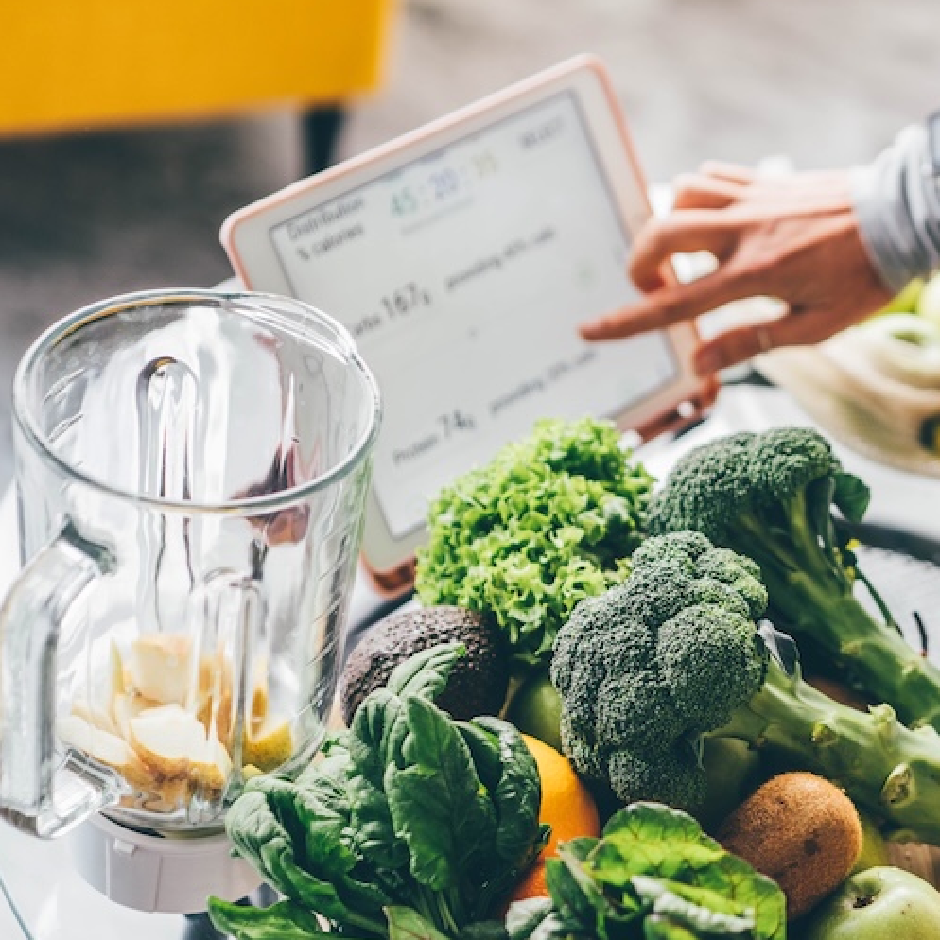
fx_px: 2888
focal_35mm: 94
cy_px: 606
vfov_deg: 18.4
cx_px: 866
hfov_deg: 18.2
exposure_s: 1/100
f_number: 2.5
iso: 200
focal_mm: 55
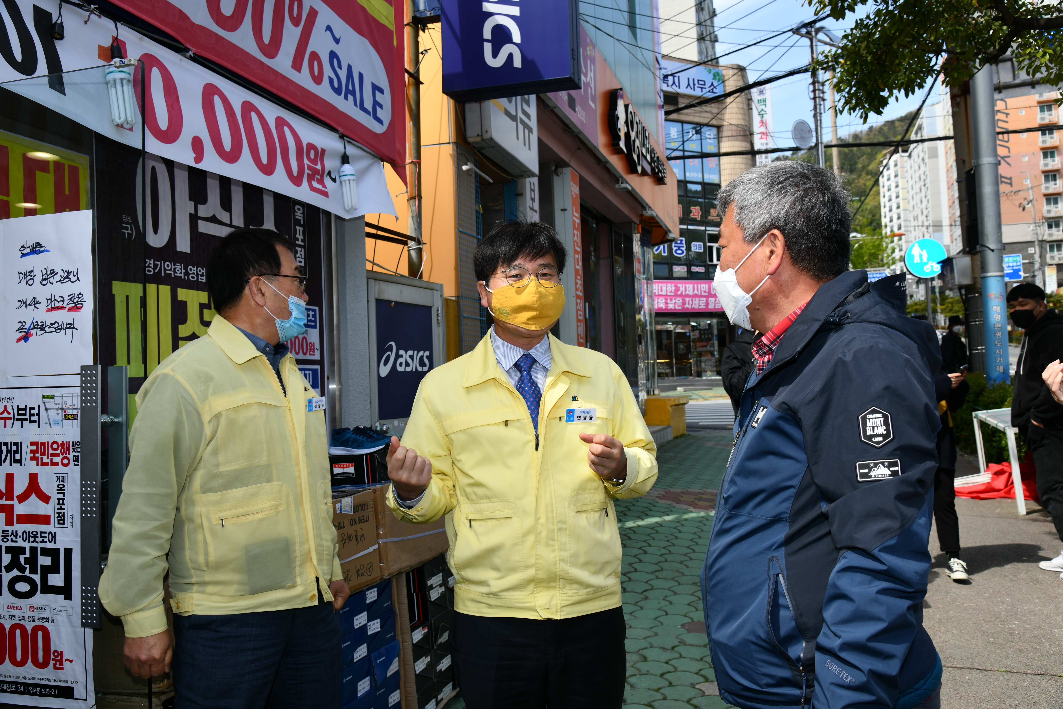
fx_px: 915
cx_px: 532
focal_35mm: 31
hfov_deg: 60.3
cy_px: 354
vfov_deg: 42.3
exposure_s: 1/250
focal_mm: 31
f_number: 9
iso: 200
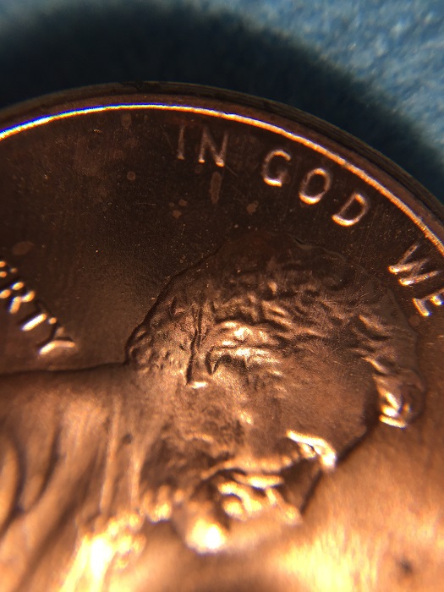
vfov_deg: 61.7
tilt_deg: -80.5
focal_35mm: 29
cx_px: 222
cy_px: 296
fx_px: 496
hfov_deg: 48.2
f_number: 2.2
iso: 32
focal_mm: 4.15
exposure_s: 1/341
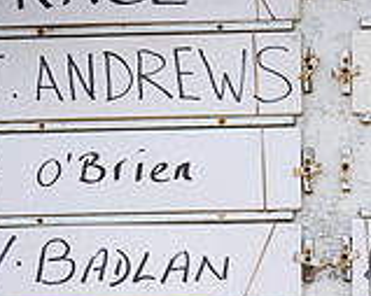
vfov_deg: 3.4
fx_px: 5026
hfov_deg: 4.2
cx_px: 382
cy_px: 387
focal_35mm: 458
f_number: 2.8
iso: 160
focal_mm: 115
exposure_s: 1/2500
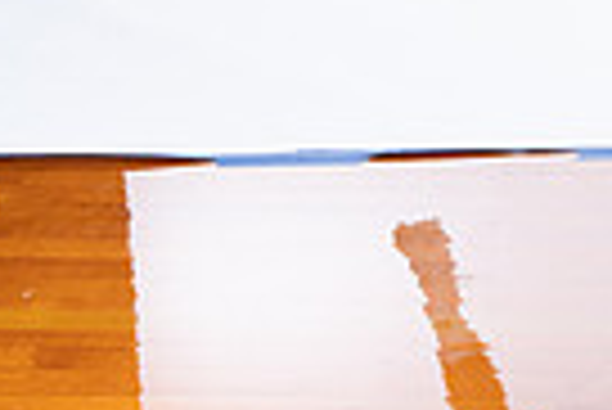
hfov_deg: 13.1
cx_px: 612
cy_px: -532
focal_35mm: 155
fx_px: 2638
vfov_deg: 8.2
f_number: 5.6
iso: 400
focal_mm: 47
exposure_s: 1/250
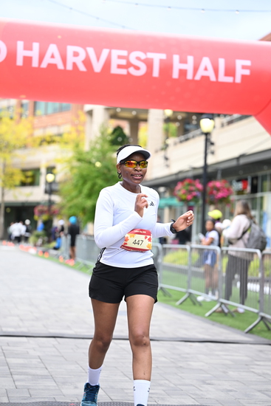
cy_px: 203
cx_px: 136
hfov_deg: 16.9
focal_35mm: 81
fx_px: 914
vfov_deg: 25.1
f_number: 2.8
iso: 640
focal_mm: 81
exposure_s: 1/1600
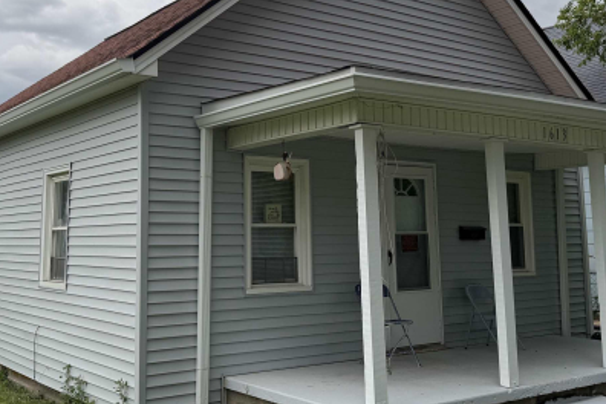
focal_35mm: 42
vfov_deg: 31.8
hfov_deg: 46.2
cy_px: 152
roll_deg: +0.7
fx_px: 707
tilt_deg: +7.5
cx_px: 247
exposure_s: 1/3584
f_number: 1.78
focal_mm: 6.76
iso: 80
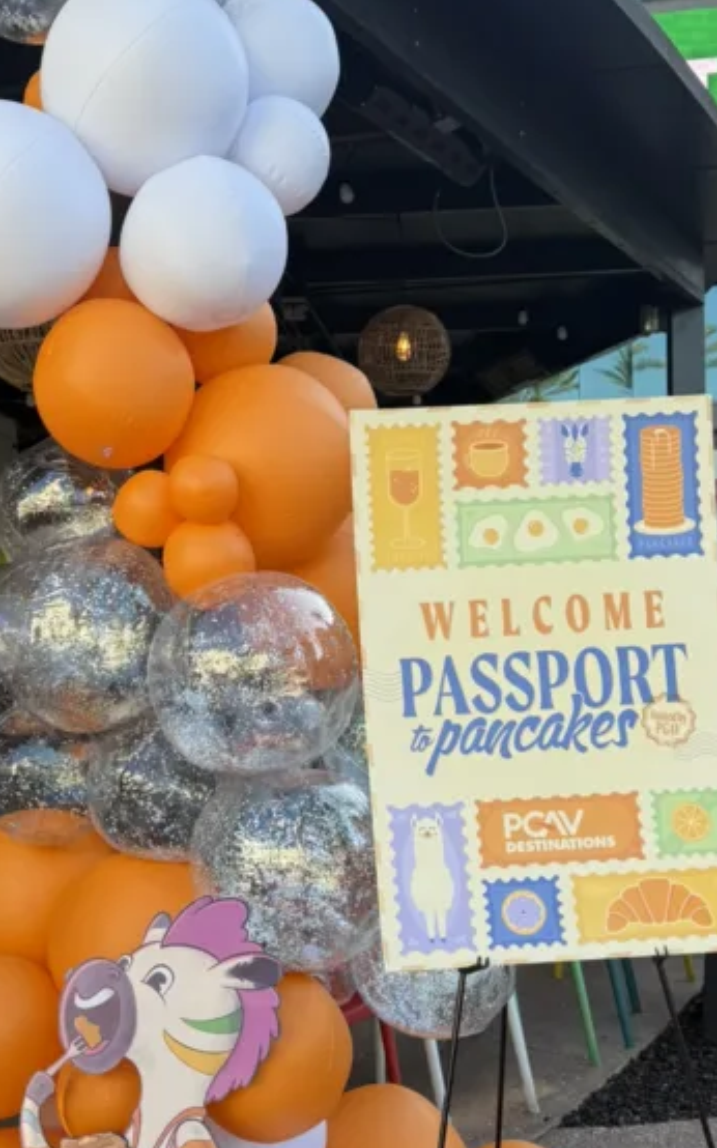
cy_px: 694
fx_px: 1470
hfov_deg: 27.3
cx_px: 269
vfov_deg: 42.4
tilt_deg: -2.5
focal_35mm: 47
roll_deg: +2.4
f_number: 1.78
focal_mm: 6.76
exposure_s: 1/750
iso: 80
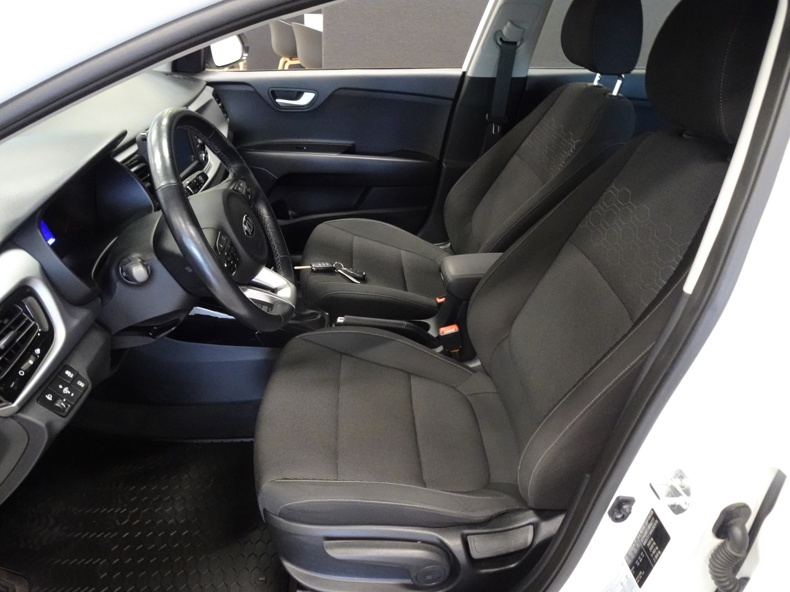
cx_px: 395
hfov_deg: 71.6
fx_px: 548
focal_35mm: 24
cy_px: 296
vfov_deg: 56.8
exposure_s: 1/10
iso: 800
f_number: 3.5
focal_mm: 4.25
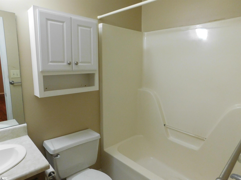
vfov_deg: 58.9
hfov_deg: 73.9
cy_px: 90
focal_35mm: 23
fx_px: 160
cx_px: 120
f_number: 3
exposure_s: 1/25
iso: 400
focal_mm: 4
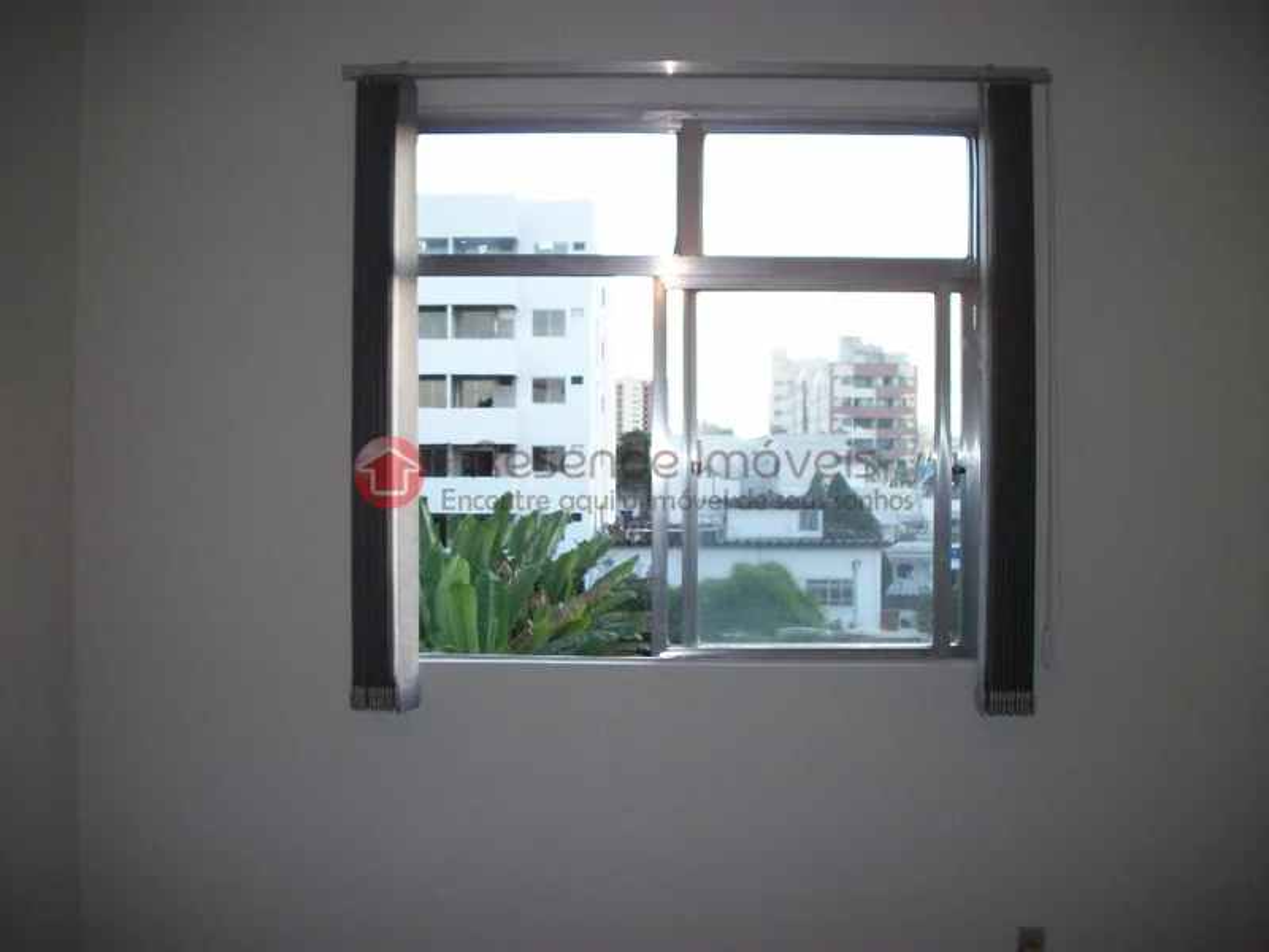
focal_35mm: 32
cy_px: 476
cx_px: 634
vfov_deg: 44.2
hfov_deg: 56.8
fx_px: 1173
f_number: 2.9
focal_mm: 5.7
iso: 80
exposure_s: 1/60
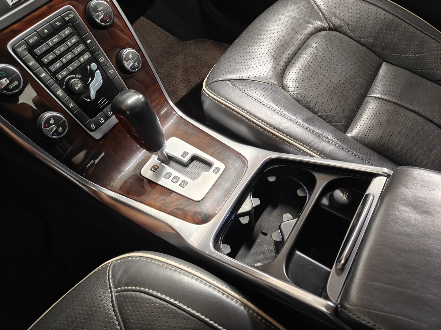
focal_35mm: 24
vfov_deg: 56.8
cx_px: 220
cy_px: 165
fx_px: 306
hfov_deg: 71.6
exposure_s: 1/35
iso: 160
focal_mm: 5.59
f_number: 1.8
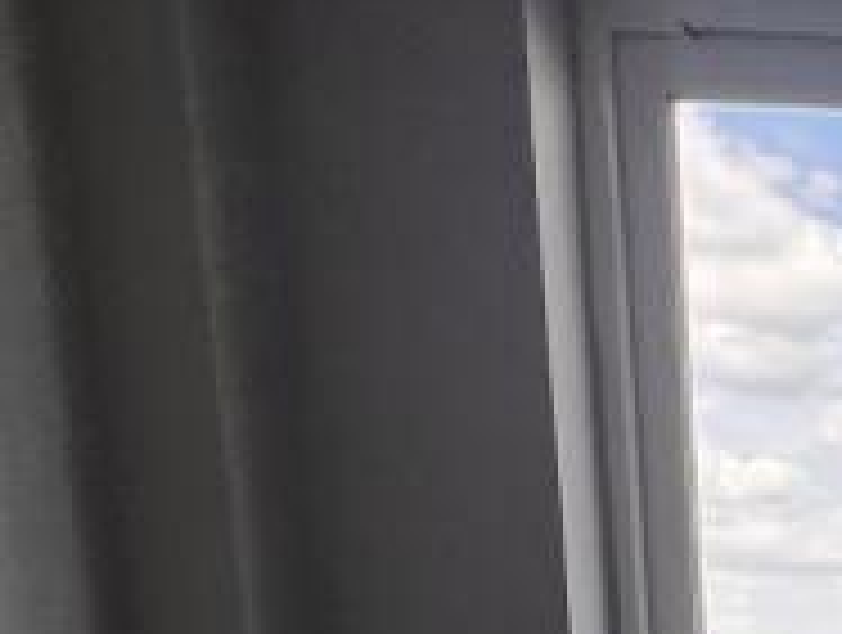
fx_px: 1730
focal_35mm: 71
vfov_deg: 16.6
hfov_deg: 20.7
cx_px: 1441
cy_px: 1205
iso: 32
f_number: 1.8
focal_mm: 1.57
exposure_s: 1/285
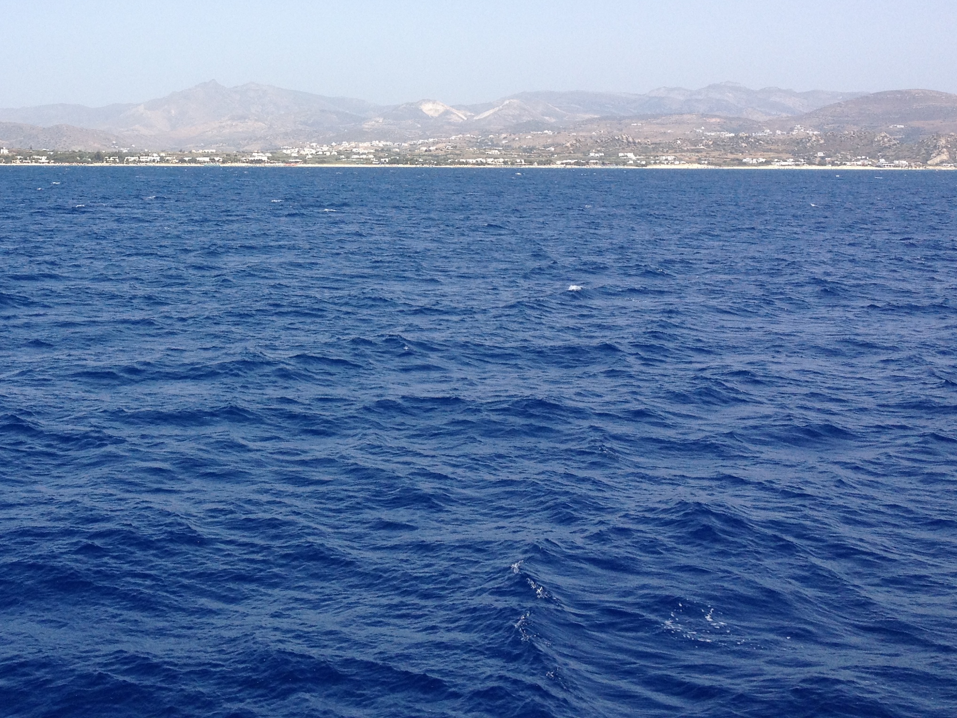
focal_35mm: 56
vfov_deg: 25.6
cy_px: 144
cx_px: 293
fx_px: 1548
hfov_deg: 33.9
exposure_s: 1/1534
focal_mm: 4.28
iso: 50
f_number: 2.4
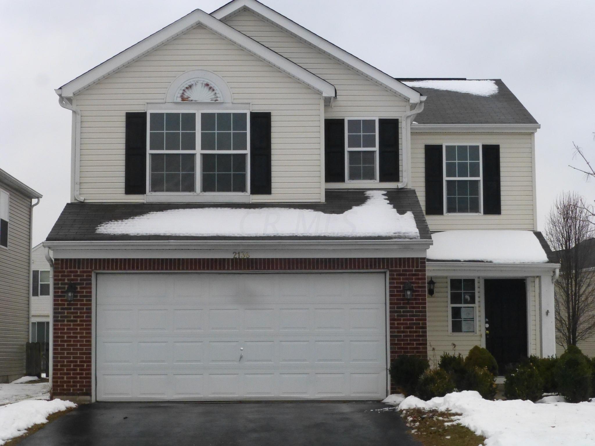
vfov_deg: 23.7
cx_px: 298
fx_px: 1066
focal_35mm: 62
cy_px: 223
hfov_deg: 31.2
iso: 800
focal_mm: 11
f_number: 4.8
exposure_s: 1/160
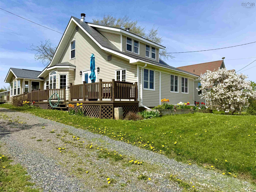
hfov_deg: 71.6
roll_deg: +0.1
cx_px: 128
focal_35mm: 24
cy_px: 96
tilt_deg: +2.4
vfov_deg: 56.8
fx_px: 177
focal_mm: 6.76
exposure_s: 1/6711
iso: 80
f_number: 1.78
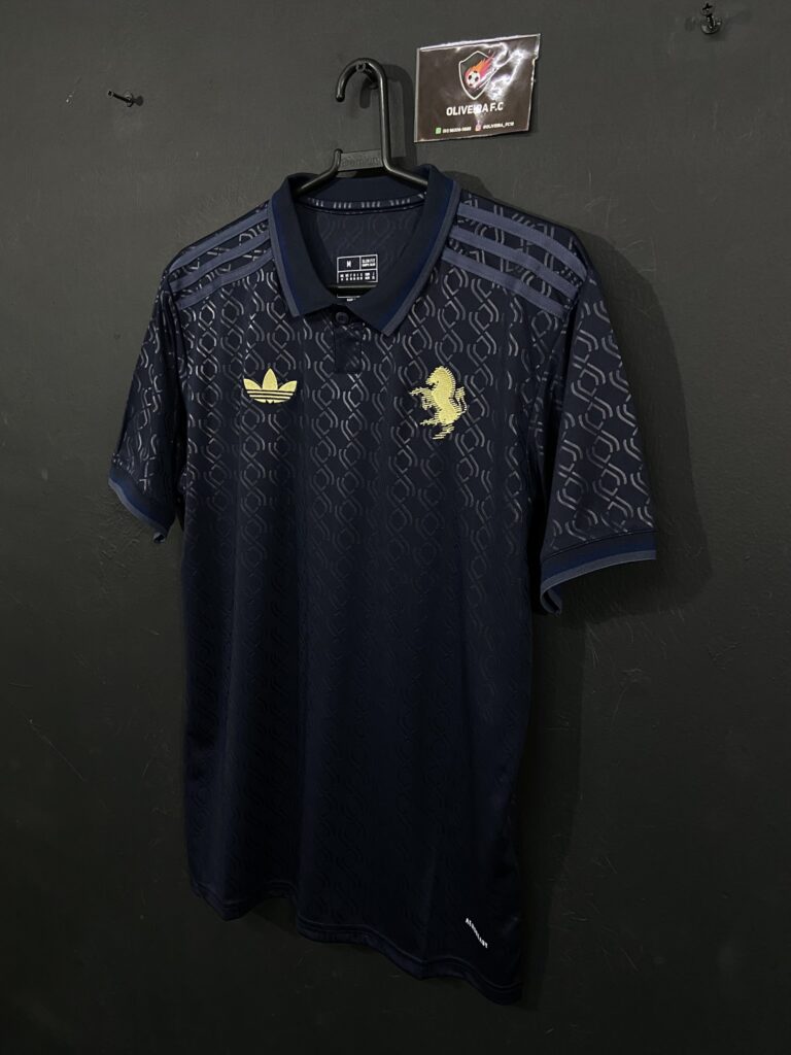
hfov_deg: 53.1
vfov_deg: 67.3
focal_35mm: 26
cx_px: 396
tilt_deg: -8.2
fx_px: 792
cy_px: 528
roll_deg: -2.3
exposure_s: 1/60
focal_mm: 4.25
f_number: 1.8
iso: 400
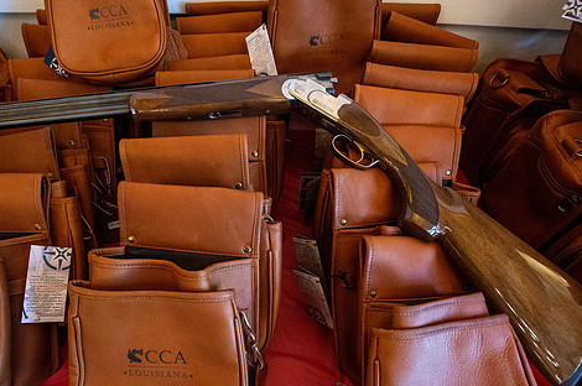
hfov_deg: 81.1
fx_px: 339
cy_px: 229
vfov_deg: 58.9
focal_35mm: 21
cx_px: 264
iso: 22800
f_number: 5.6
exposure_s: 1/125
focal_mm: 17
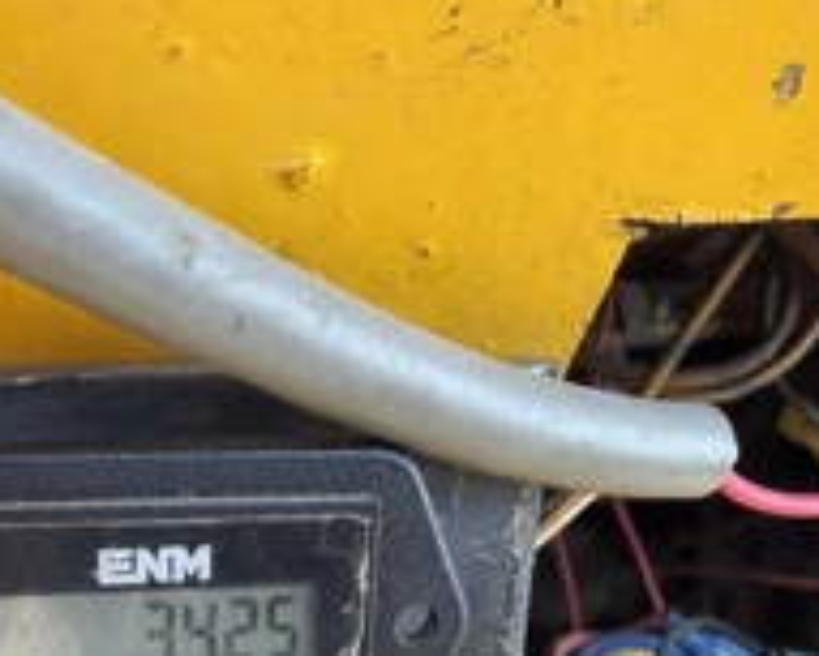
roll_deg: -6.1
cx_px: 429
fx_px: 1188
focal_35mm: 49
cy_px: 536
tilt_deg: -14.7
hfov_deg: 38.0
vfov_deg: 30.0
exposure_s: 1/121
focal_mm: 2.22
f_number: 2.2
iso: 250
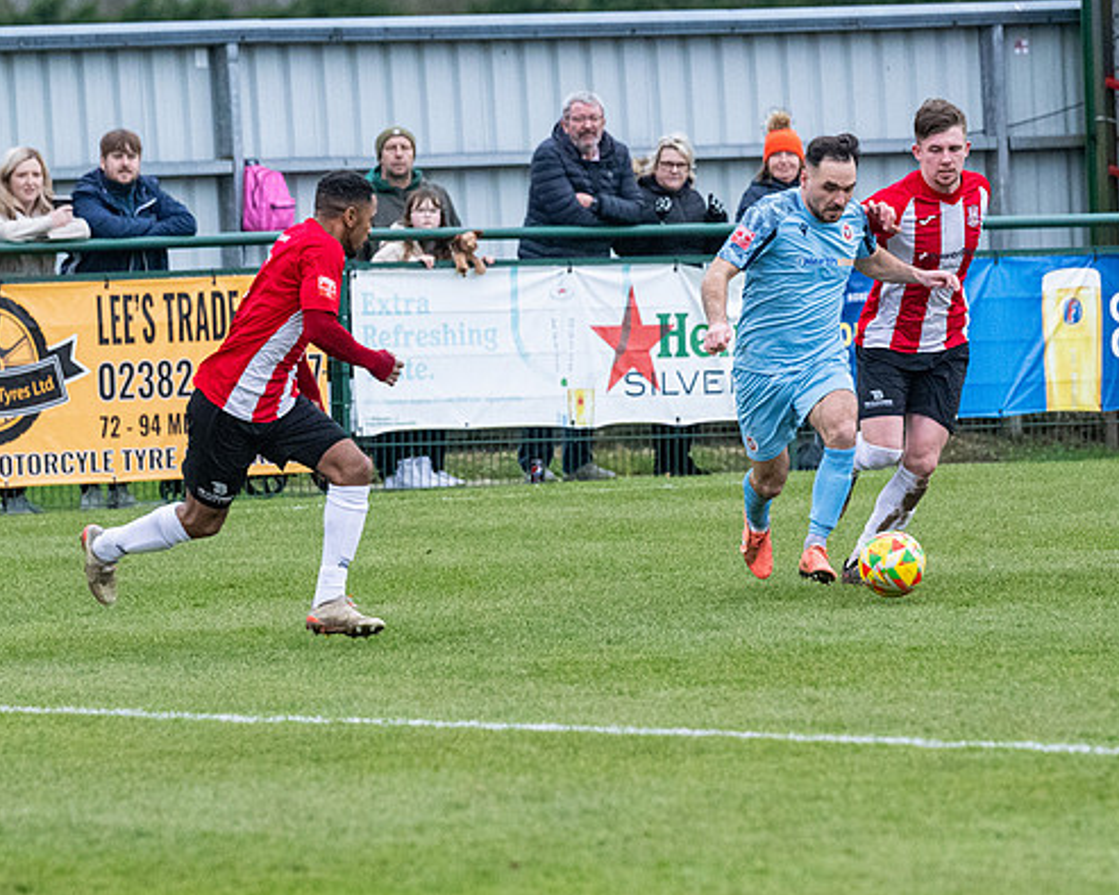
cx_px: 658
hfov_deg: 5.1
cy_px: 593
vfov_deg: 4.1
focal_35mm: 381
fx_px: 12613
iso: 3200
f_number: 4
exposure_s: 1/1600
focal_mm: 185
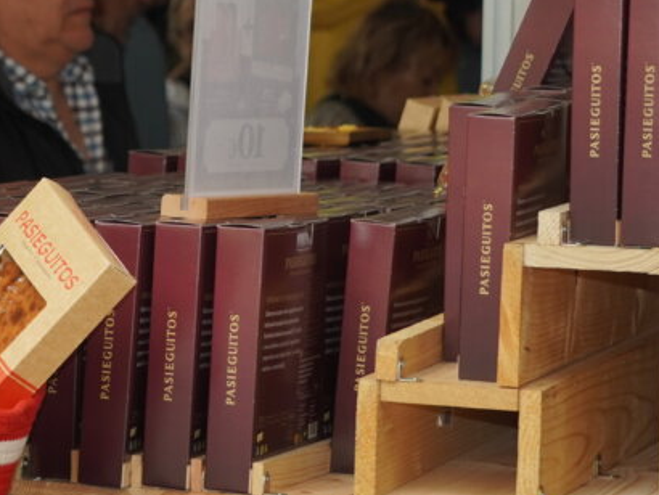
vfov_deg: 5.9
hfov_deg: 7.8
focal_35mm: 252
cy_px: -17
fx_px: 4800
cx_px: 98
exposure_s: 1/160
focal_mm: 56
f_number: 4.5
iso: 320
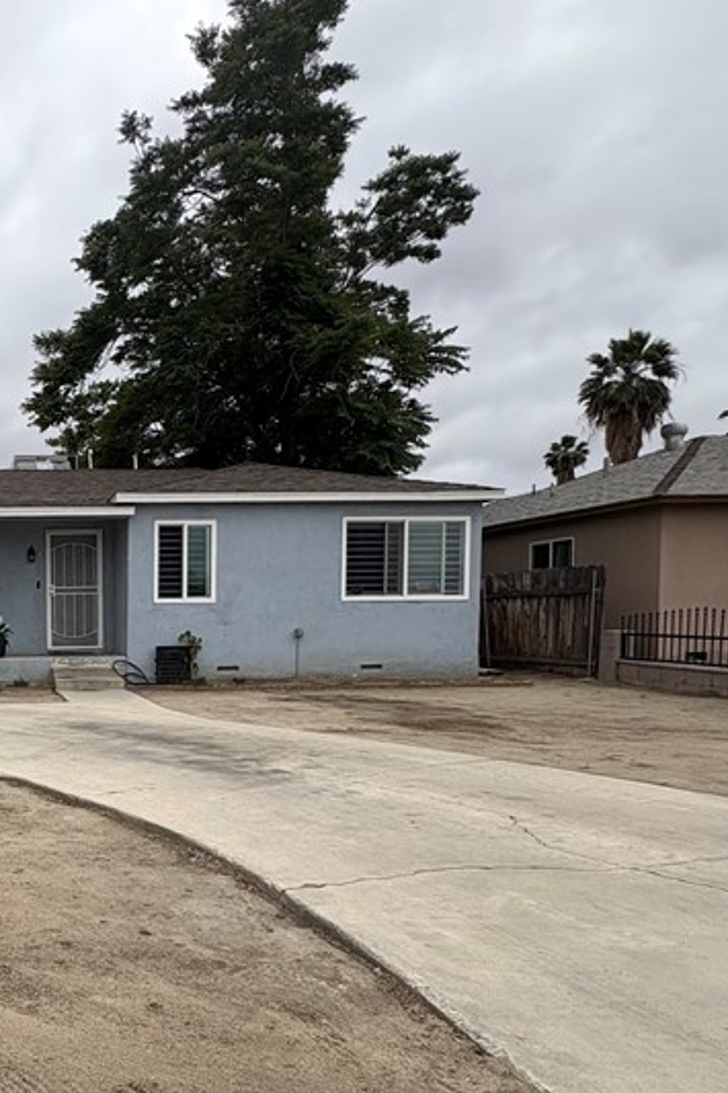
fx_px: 850
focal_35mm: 28
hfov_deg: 39.7
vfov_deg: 64.7
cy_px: 671
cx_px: -29
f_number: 2.2
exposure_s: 1/2415
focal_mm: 2.22
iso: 50
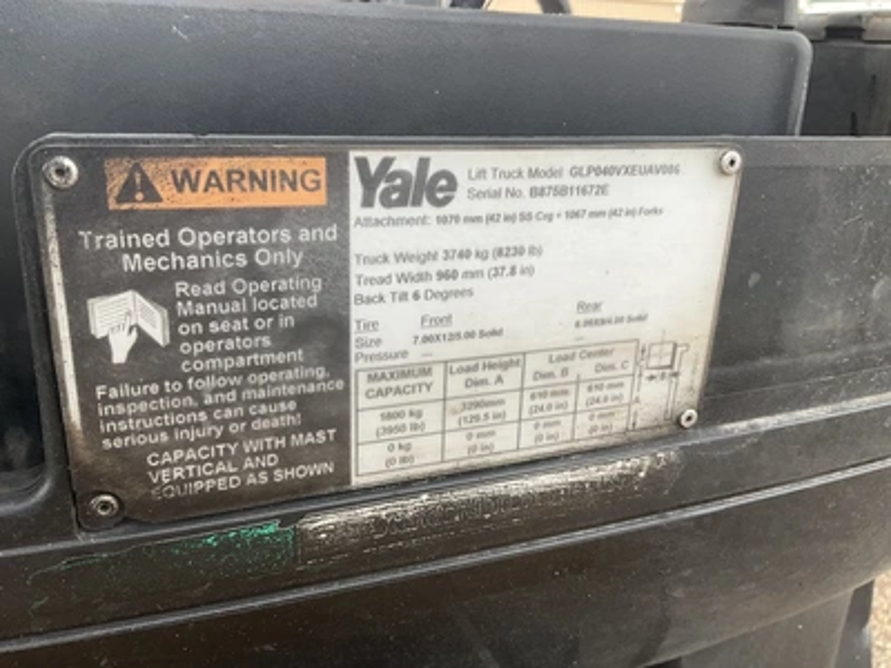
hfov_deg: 61.7
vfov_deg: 48.2
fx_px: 746
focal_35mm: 29
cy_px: 334
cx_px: 446
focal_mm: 3
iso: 25
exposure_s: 1/122
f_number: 1.8
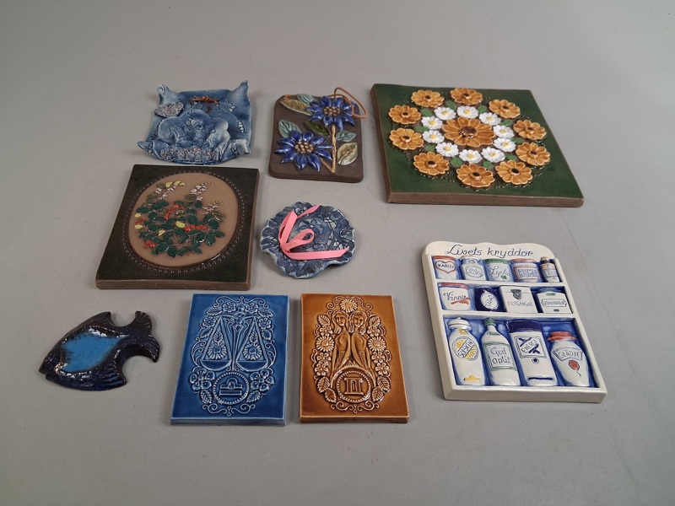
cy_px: 253
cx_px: 338
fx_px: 526
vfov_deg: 51.4
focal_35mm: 27
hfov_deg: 65.3
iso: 250
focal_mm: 4
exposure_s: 1/50
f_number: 1.8
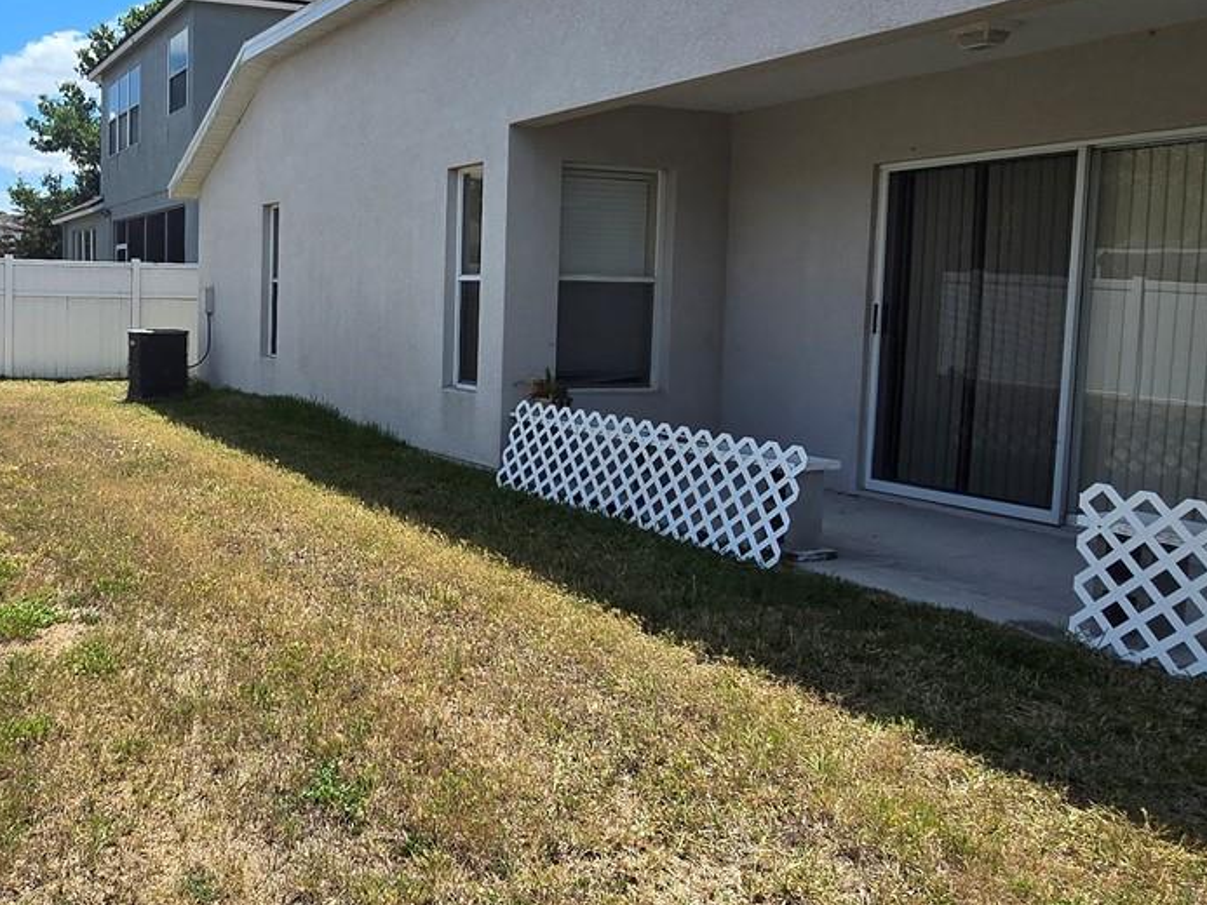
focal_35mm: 30
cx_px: 266
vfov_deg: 46.7
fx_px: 1046
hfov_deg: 56.2
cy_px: 393
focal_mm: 2.2
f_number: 2.2
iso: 50
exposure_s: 1/2283
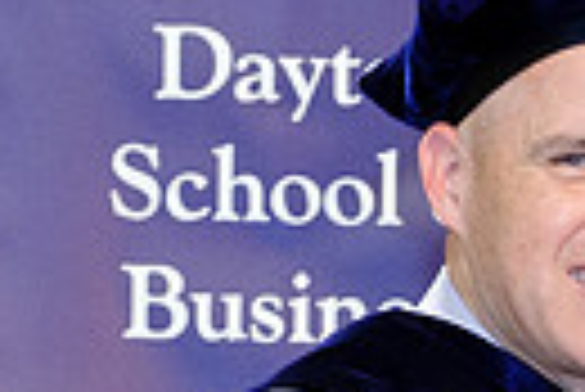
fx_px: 4864
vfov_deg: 4.5
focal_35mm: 299
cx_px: 990
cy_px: 957
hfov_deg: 6.7
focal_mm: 27.4
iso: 1600
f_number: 4
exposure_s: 1/125
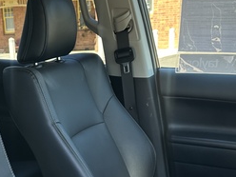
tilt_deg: -11.0
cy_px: 155
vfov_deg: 23.1
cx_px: 57
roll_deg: +5.6
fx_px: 423
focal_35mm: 62
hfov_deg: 30.6
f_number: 1.78
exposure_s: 1/279
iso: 80
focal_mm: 6.86
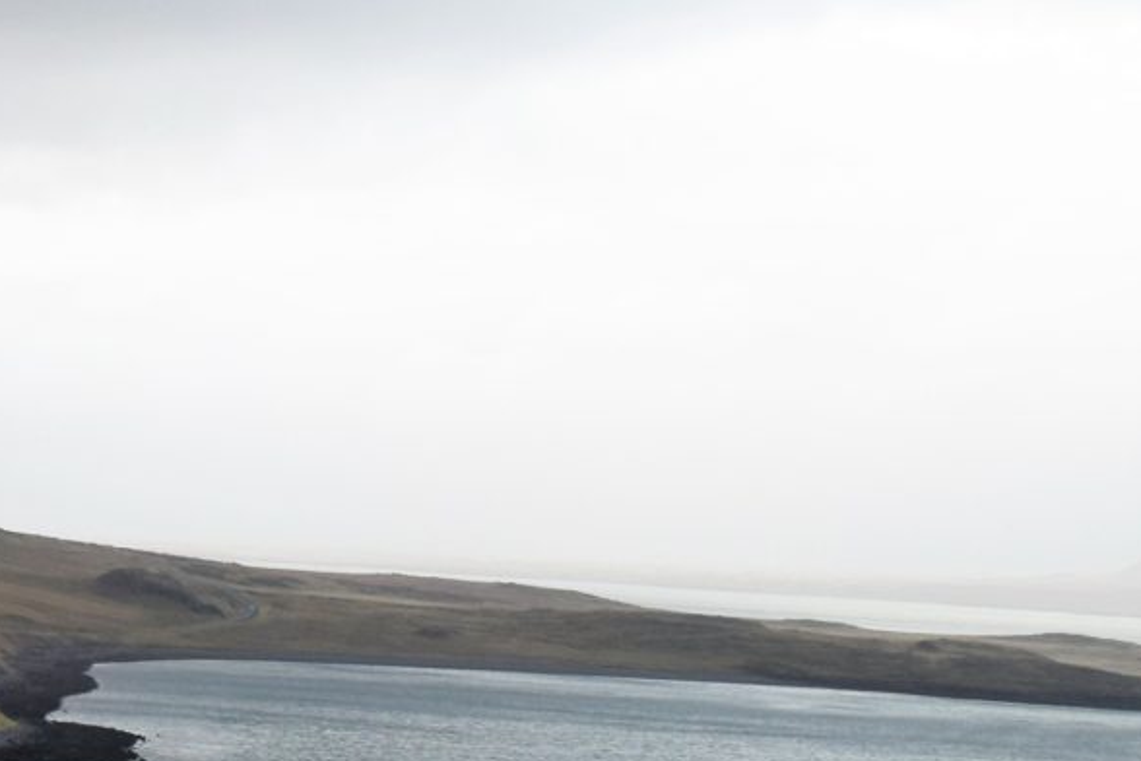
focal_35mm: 110
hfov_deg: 16.2
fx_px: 3478
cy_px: 172
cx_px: -788
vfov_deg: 12.4
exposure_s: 1/50
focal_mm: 21
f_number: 8
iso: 400
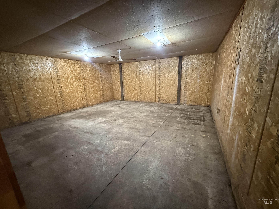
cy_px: 104
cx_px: 140
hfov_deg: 102.1
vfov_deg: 85.7
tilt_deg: -12.0
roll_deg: +2.5
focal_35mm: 14
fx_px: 113
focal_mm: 2.22
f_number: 2.2
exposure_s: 1/40
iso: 1250
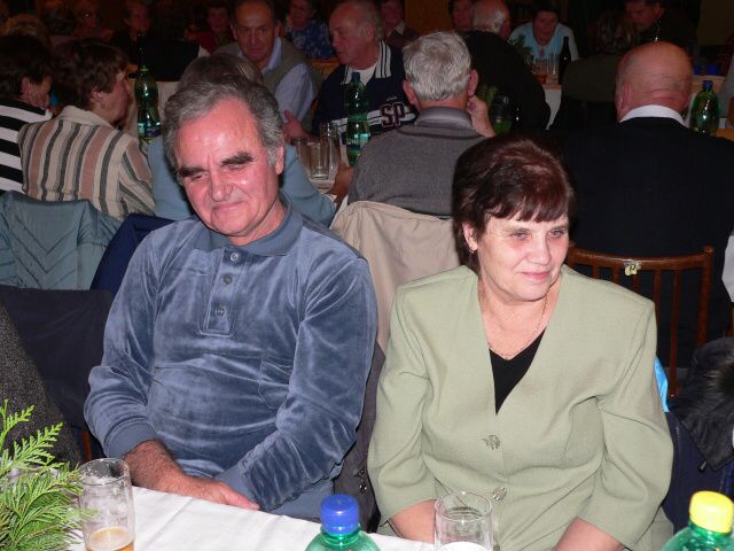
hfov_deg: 41.2
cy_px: 276
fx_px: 975
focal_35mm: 46
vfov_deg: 31.5
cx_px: 367
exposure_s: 1/60
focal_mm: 7.7
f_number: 2.8
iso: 100
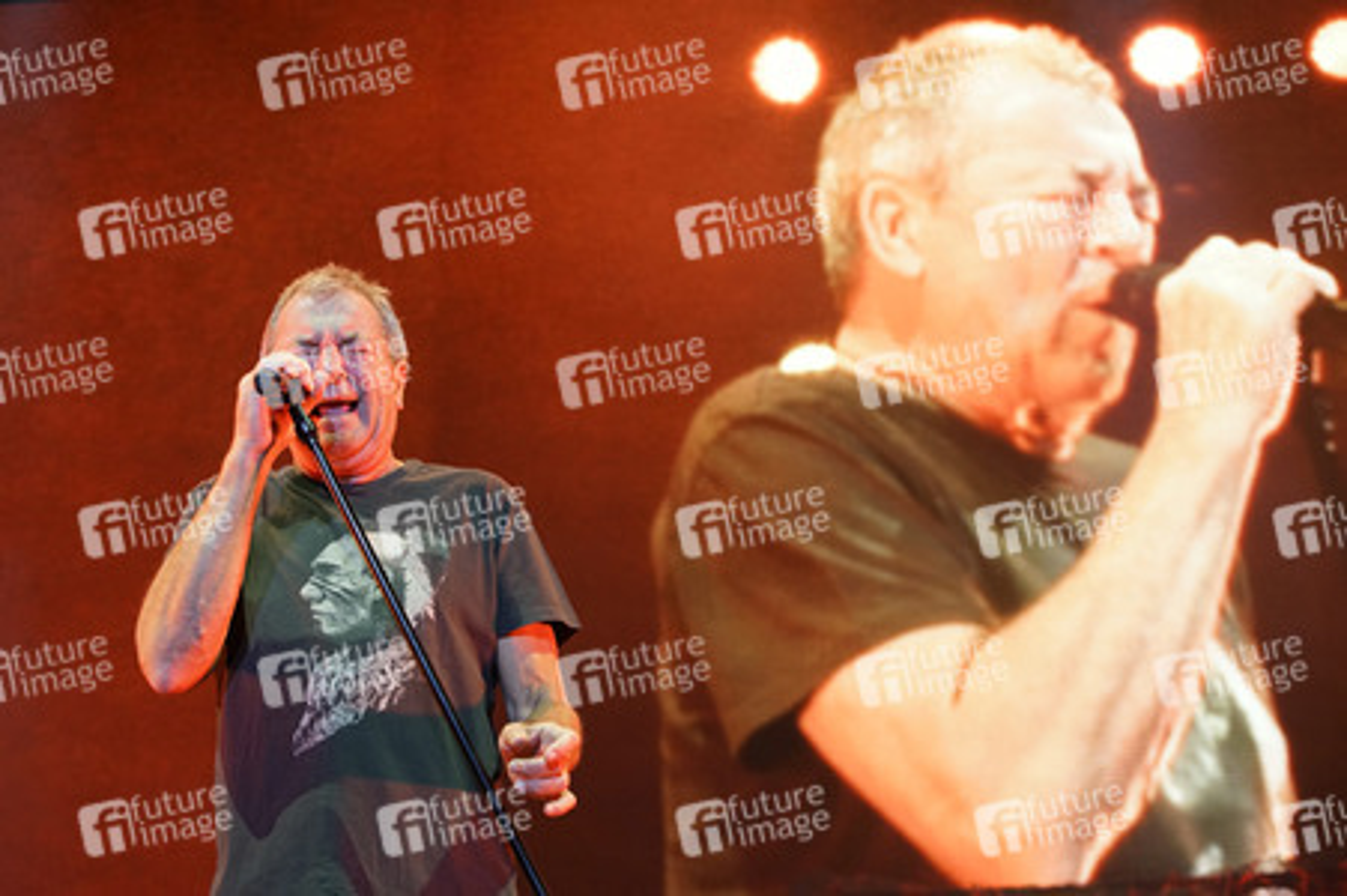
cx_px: 674
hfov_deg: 28.9
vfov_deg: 19.4
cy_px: 448
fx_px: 2617
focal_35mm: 70
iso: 1600
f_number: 5.6
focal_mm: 70
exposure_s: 1/320
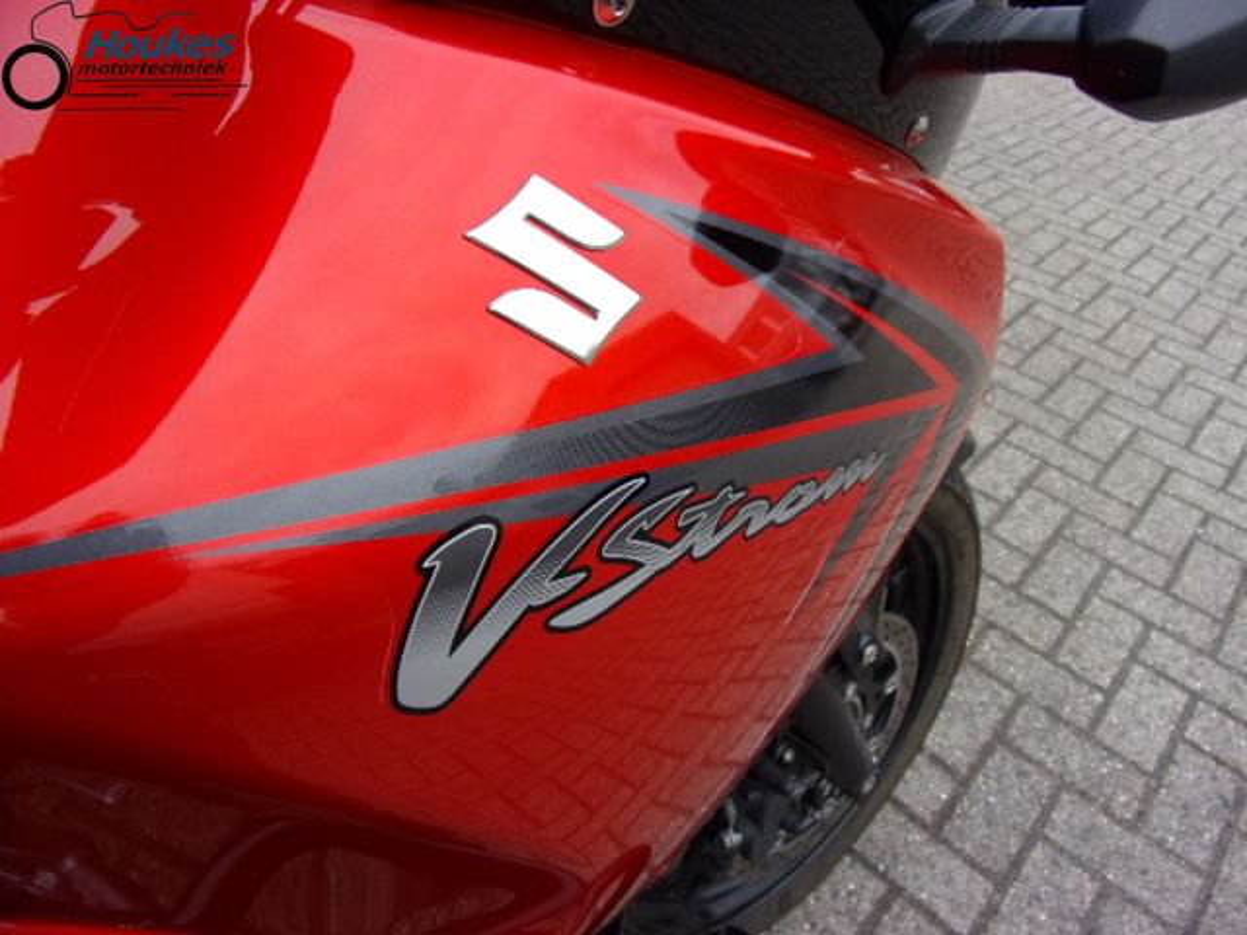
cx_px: 624
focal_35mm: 24
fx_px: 865
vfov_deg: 56.8
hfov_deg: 71.6
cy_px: 468
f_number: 3.3
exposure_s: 1/160
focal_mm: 4.3
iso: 80
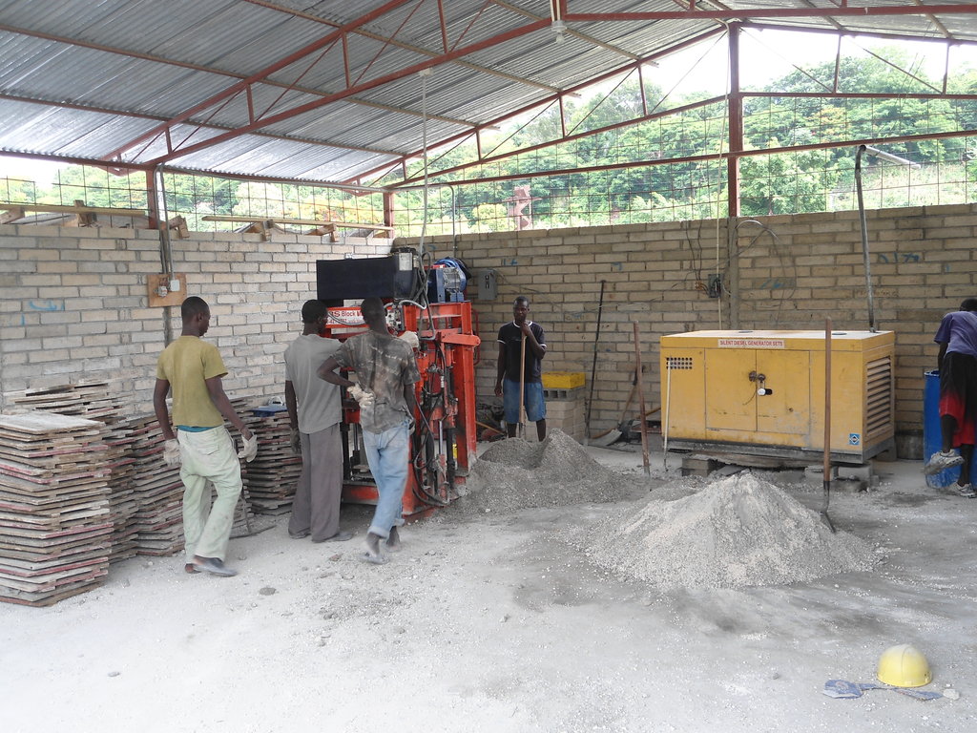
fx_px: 1044
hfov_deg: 50.1
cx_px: 488
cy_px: 366
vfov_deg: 38.7
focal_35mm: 37
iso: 80
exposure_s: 1/60
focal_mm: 6.7
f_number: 3.2
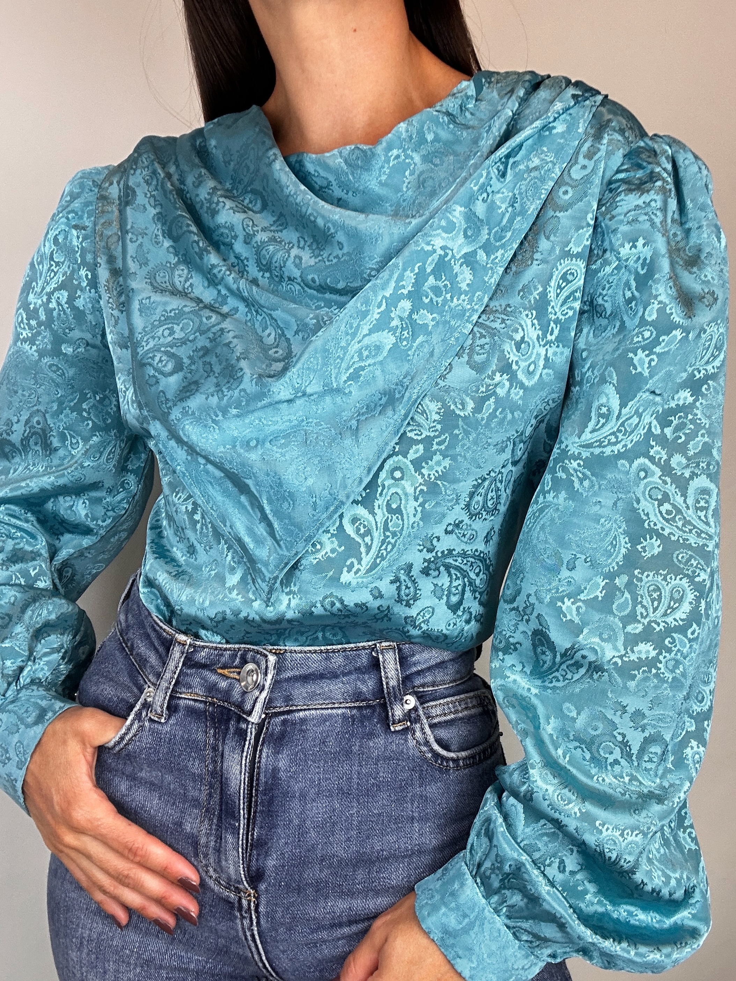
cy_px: 490
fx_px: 851
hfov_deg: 46.8
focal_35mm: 30
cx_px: 368
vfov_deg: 60.0
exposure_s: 1/100
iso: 50
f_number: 1.9
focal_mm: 2.69
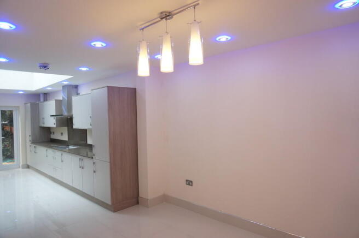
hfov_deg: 73.8
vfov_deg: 53.0
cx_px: 180
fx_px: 239
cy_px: 119
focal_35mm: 24
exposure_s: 1/160
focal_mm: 16
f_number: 4
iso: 500
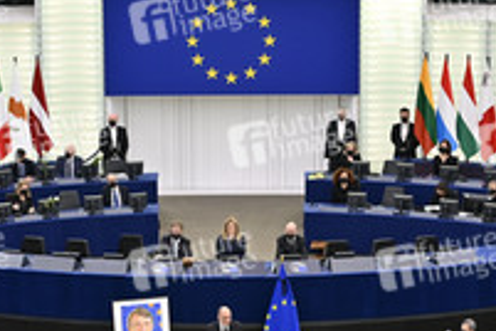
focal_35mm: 157
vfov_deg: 8.7
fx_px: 2163
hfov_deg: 13.1
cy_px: 324
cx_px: 226
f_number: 2.8
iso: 800
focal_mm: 70
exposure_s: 1/250
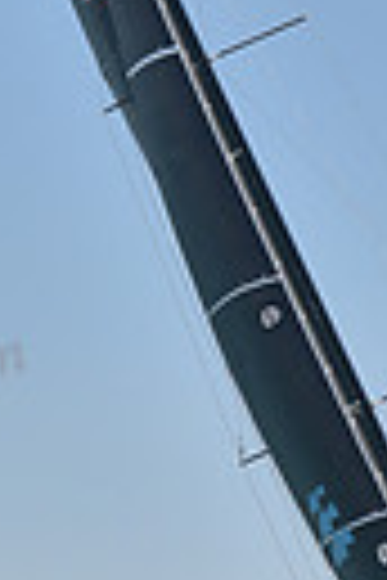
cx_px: 259
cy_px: 126
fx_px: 6546
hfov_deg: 3.4
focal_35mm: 406
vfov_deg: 5.1
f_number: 4.5
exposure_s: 1/800
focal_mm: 90
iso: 320
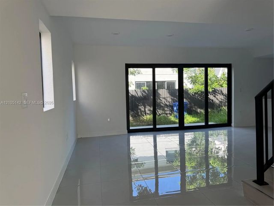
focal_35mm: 24
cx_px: 137
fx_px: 190
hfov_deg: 71.6
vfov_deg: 56.8
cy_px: 103
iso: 100
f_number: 1.78
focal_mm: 6.76
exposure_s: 1/243
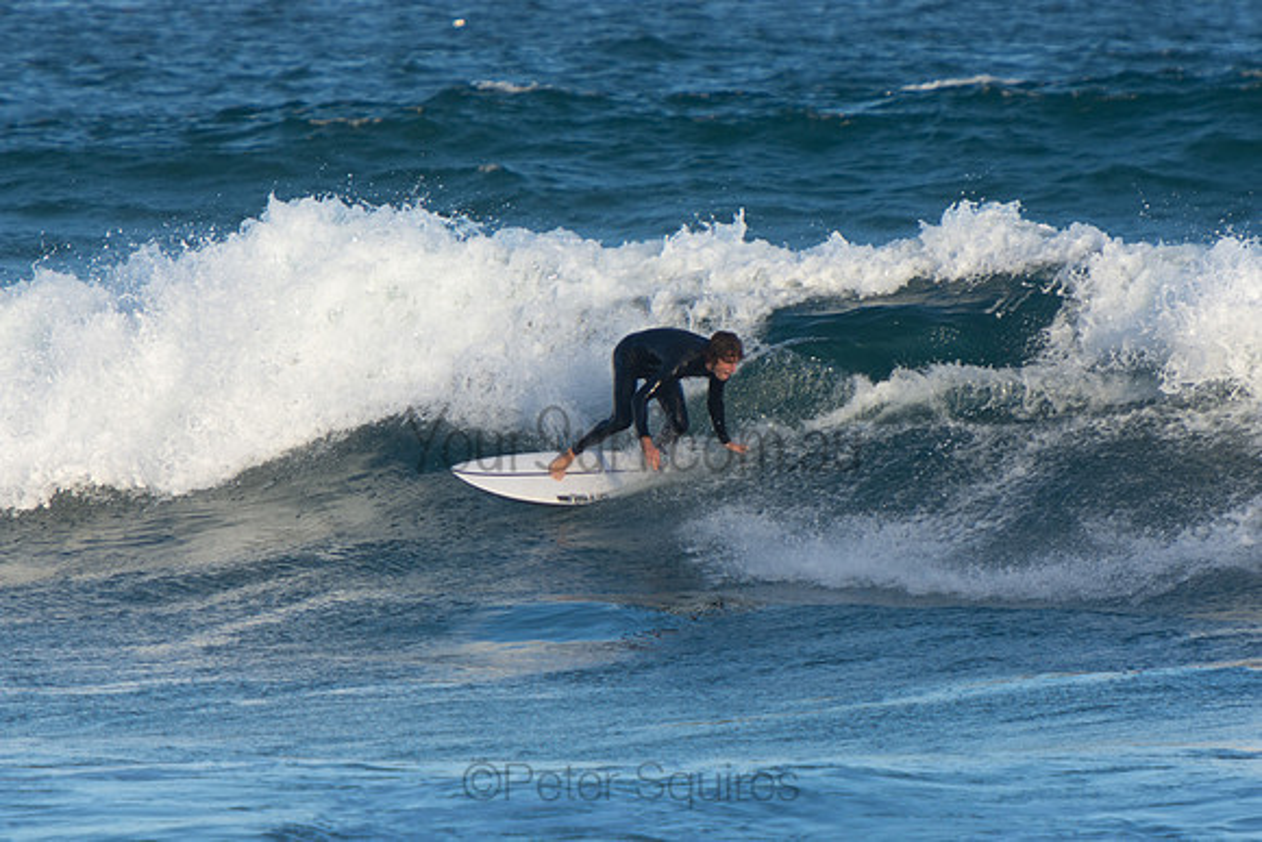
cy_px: 421
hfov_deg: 4.3
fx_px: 16830
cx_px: 631
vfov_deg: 2.9
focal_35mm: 480
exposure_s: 1/800
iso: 280
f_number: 5.6
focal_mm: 320
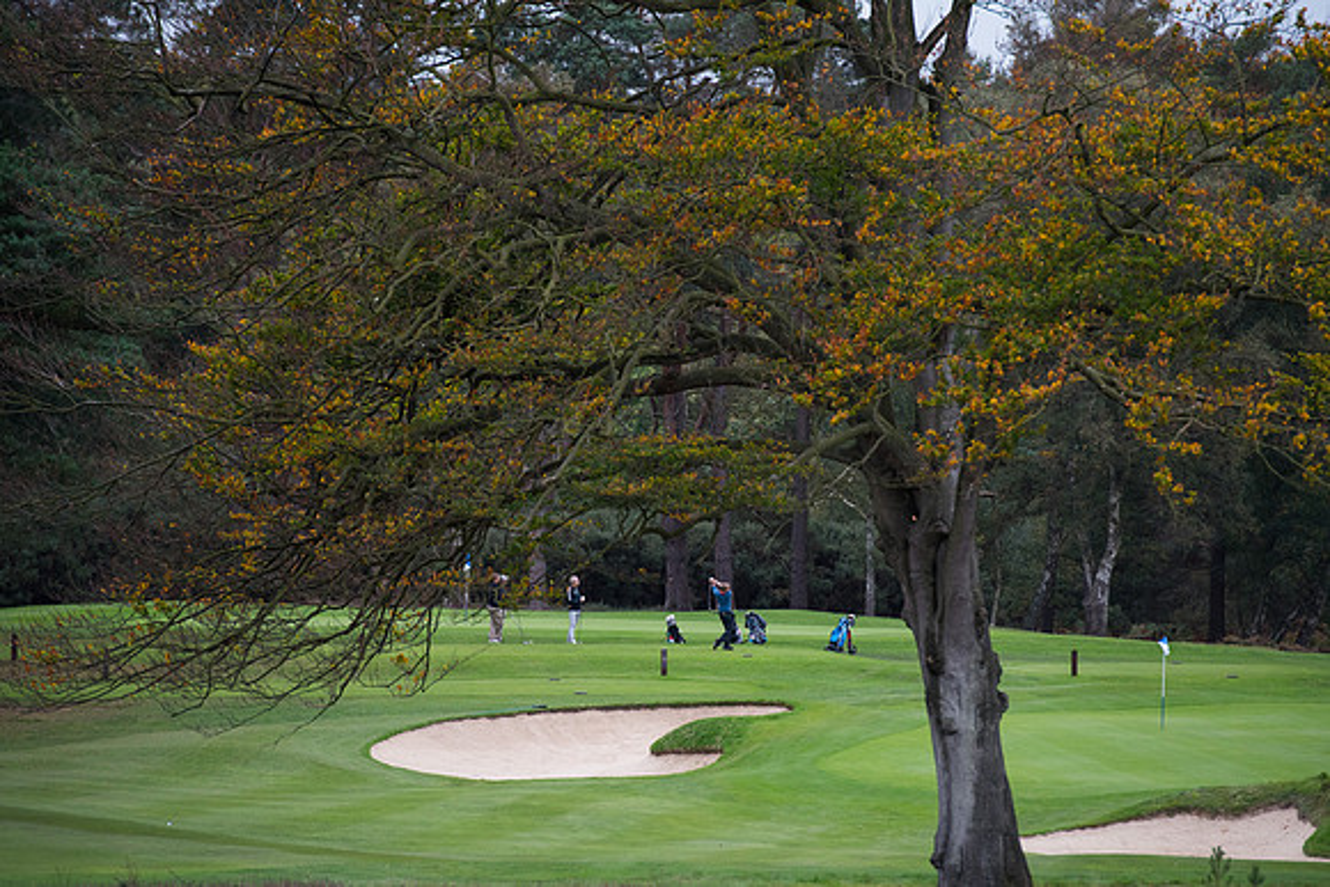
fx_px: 7390
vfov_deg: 6.9
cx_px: 665
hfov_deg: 10.3
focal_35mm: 200
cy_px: 444
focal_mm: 200
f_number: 4
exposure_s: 1/1000
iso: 1000
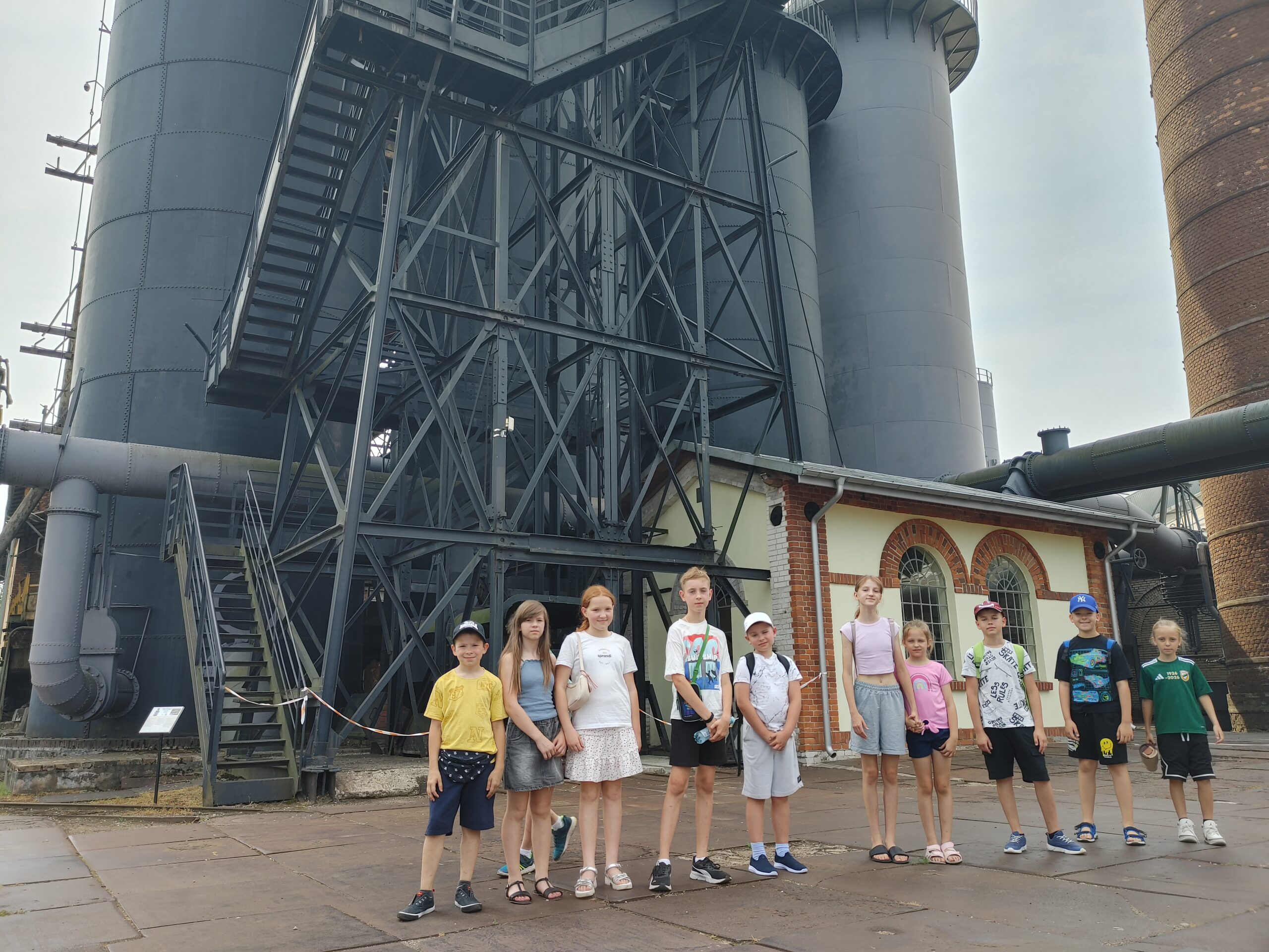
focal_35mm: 26
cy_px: 476
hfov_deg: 67.3
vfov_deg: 53.1
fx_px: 953
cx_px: 634
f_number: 1.8
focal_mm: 5.58
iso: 50
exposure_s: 1/763
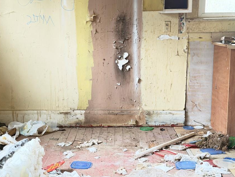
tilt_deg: -10.4
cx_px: 99
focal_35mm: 58
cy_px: 97
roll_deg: +0.3
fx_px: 394
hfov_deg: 33.2
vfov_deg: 25.2
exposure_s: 1/37
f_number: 1.78
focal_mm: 6.76
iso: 500
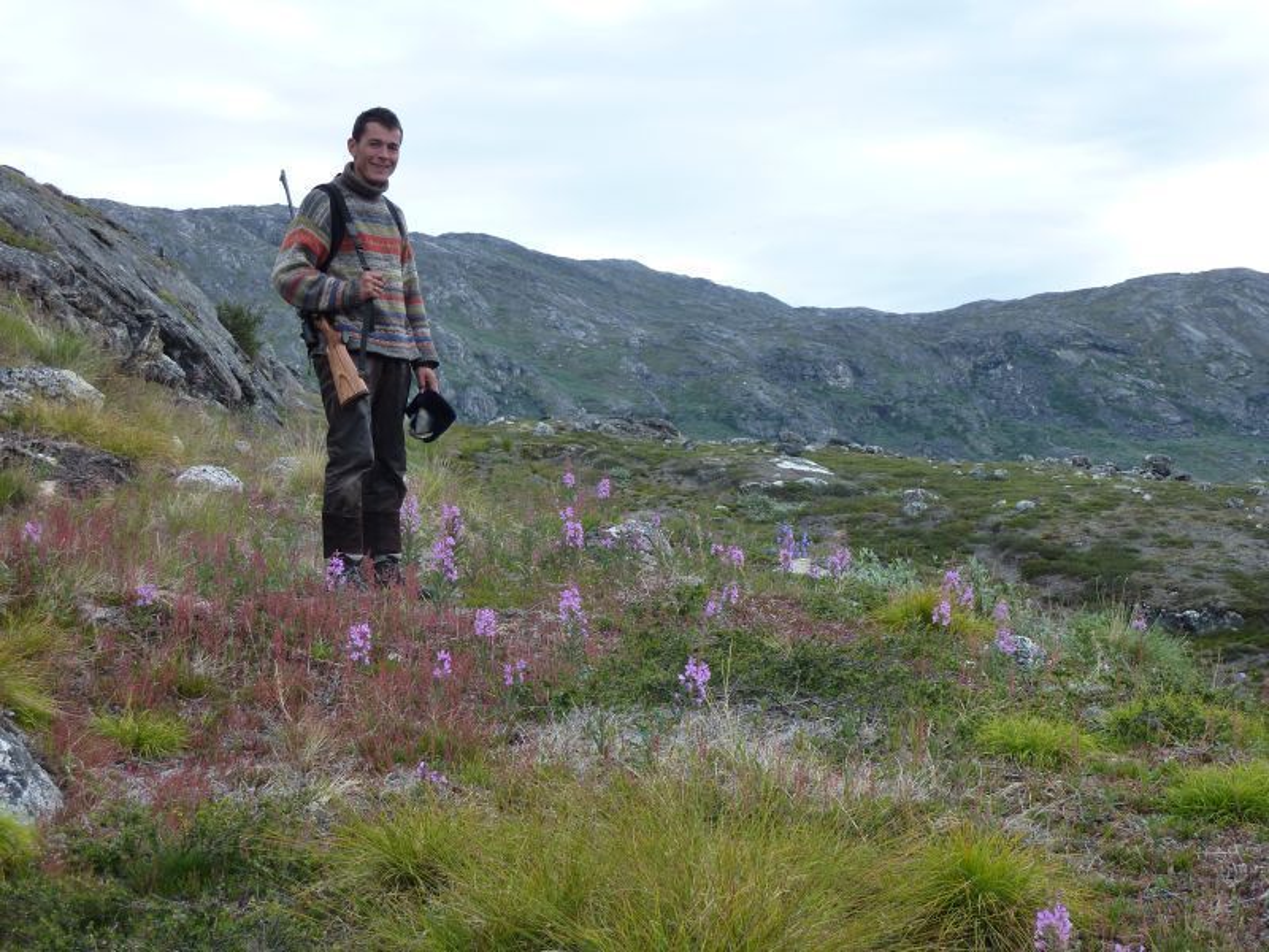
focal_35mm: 48
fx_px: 1760
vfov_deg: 30.3
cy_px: 476
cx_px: 634
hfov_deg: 39.7
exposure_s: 1/200
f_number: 4
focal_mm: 7.9
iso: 125
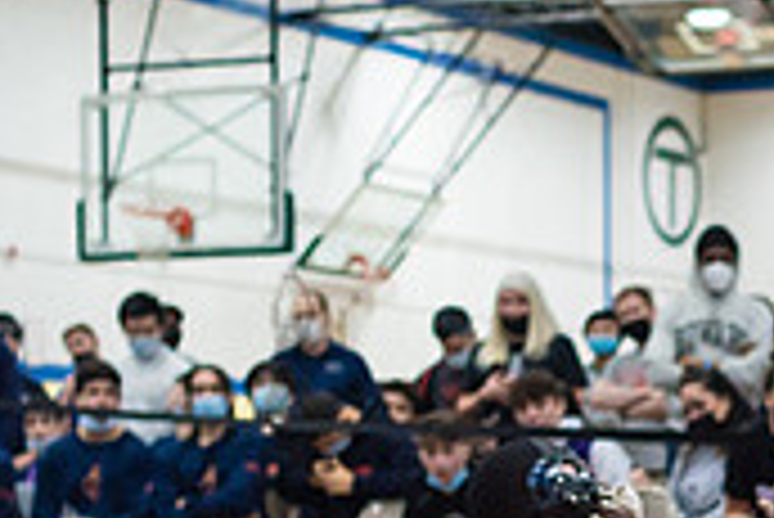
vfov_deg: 9.0
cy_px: 735
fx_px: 3228
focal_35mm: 150
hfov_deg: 13.4
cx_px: 866
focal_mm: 35
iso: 4000
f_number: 3.5
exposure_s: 1/400
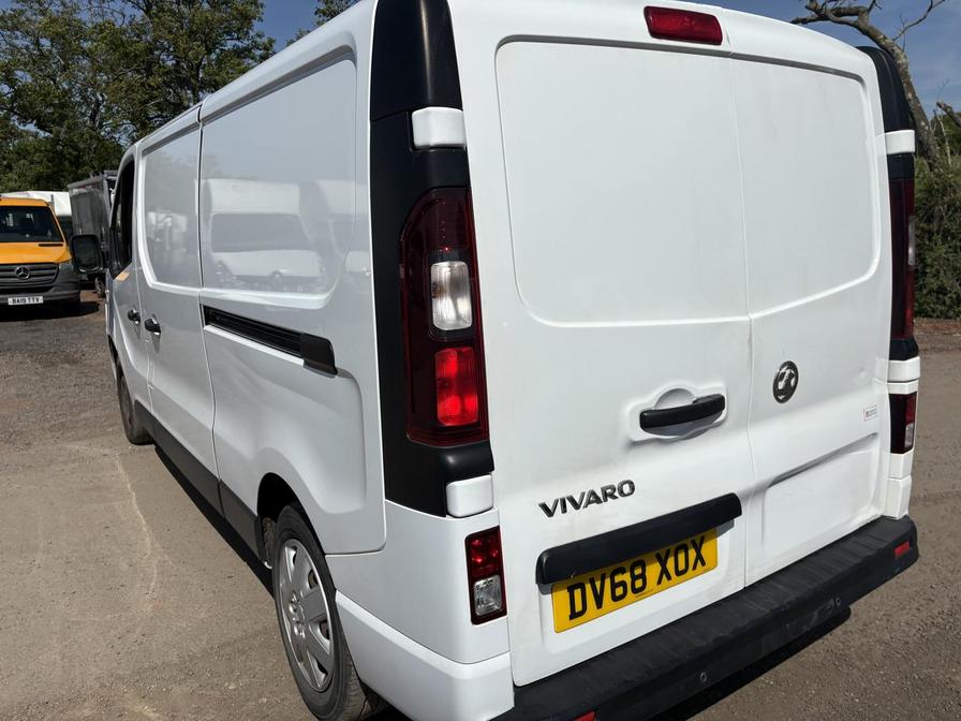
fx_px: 722
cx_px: 480
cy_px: 360
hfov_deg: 67.3
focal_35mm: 26
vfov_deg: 53.1
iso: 40
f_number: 1.6
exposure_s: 1/10101
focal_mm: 5.96
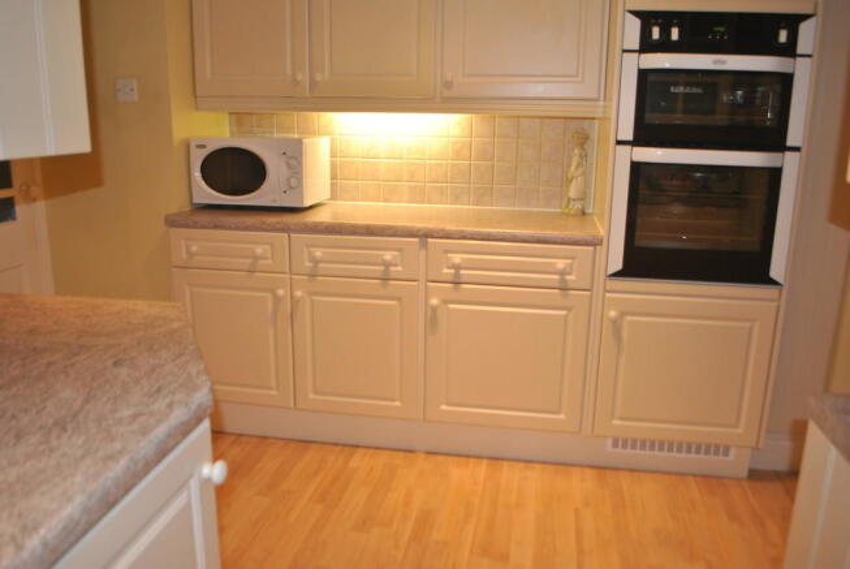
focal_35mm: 27
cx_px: 425
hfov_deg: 67.3
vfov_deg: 48.0
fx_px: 638
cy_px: 284
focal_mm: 18
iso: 100
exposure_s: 1/15
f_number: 3.5
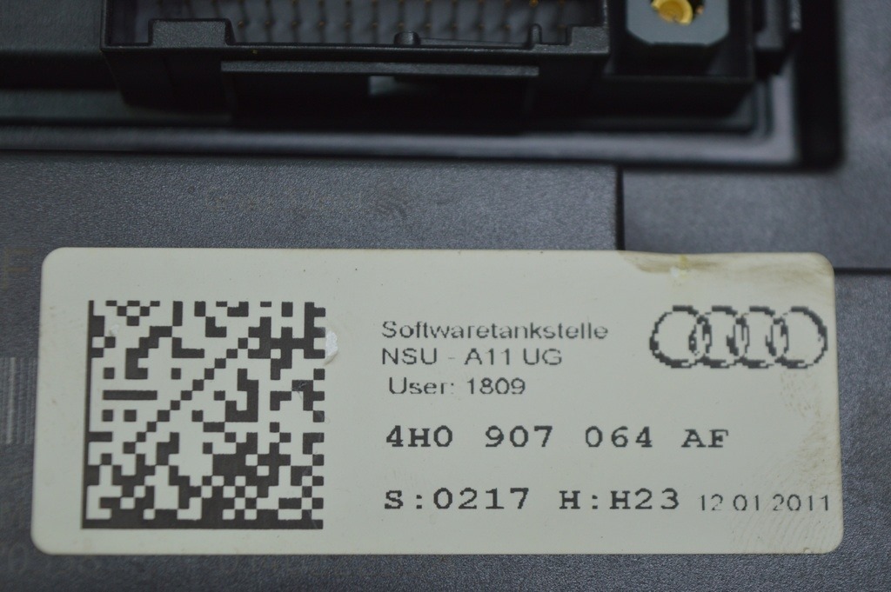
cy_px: 296
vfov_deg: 16.5
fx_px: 2040
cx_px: 446
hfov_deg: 24.6
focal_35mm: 82
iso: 400
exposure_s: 1/80
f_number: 5.6
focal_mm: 55
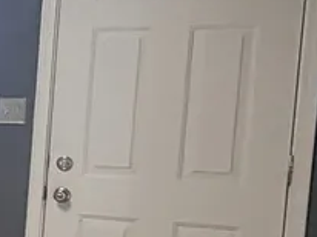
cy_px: 186
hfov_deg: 15.0
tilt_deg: -4.1
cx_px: -371
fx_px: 896
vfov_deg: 15.0
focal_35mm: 98
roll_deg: -1.4
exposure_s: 1/91
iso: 320
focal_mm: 2.22
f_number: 2.2
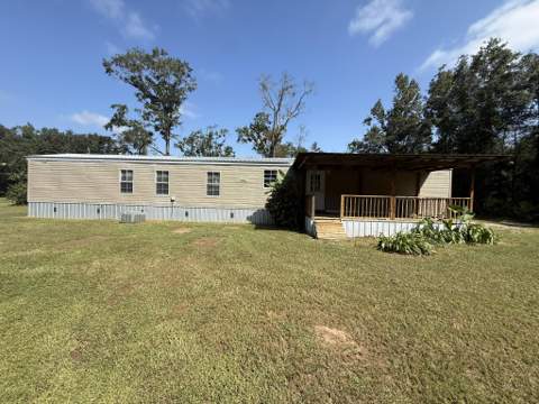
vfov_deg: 85.7
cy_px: 202
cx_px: 270
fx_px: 218
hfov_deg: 102.1
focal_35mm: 14
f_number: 2.2
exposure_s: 1/1795
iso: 50
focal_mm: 2.22
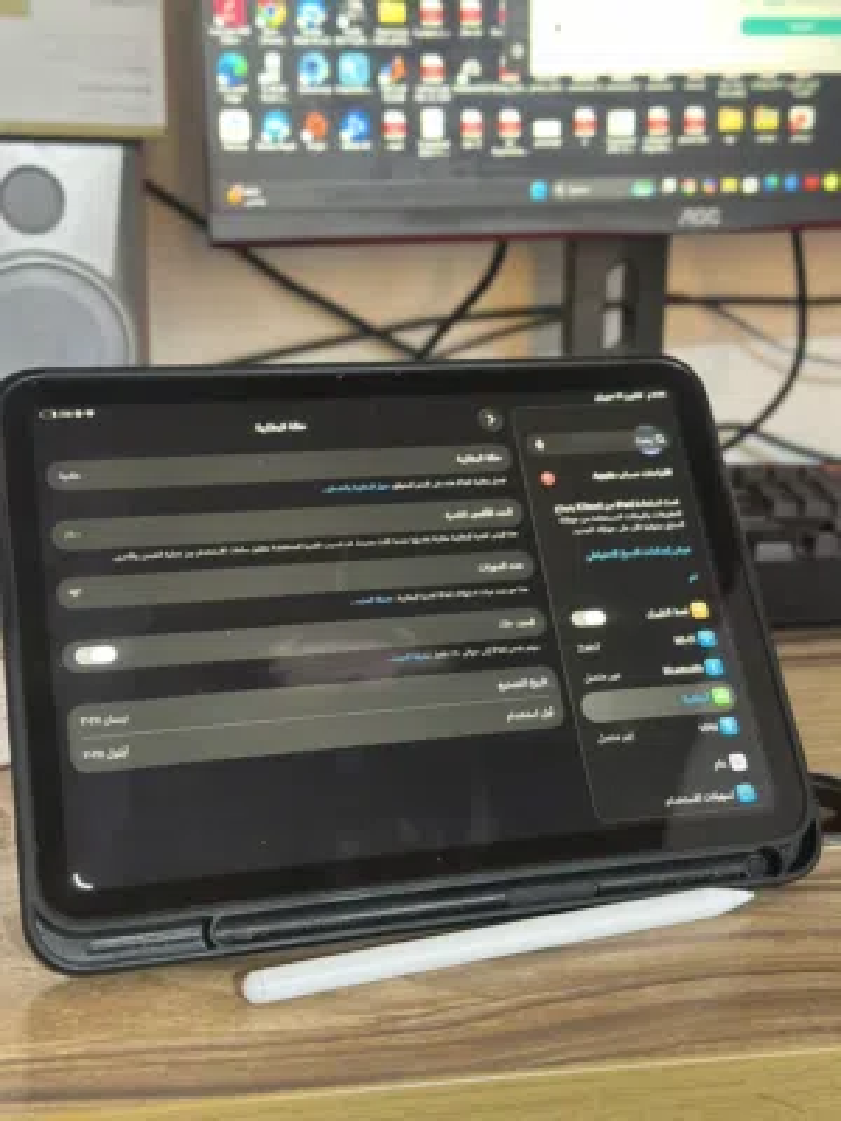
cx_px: 420
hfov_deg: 30.3
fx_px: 1555
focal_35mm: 48
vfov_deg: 39.7
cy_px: 560
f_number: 1.78
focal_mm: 6.86
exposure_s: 1/25
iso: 800
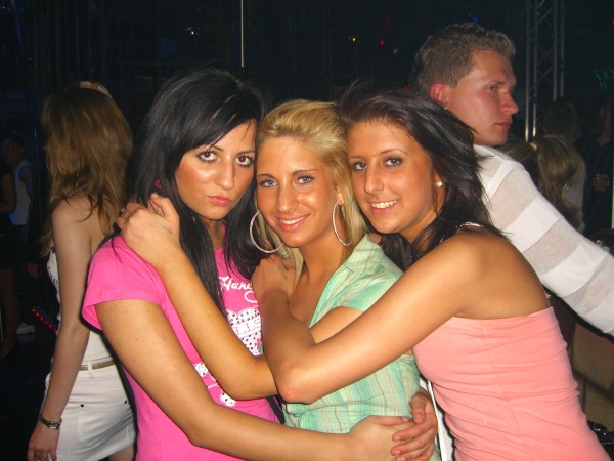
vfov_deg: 37.7
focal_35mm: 38
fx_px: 674
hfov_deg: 49.0
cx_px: 307
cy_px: 230
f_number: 2.8
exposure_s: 1/60
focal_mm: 7.9
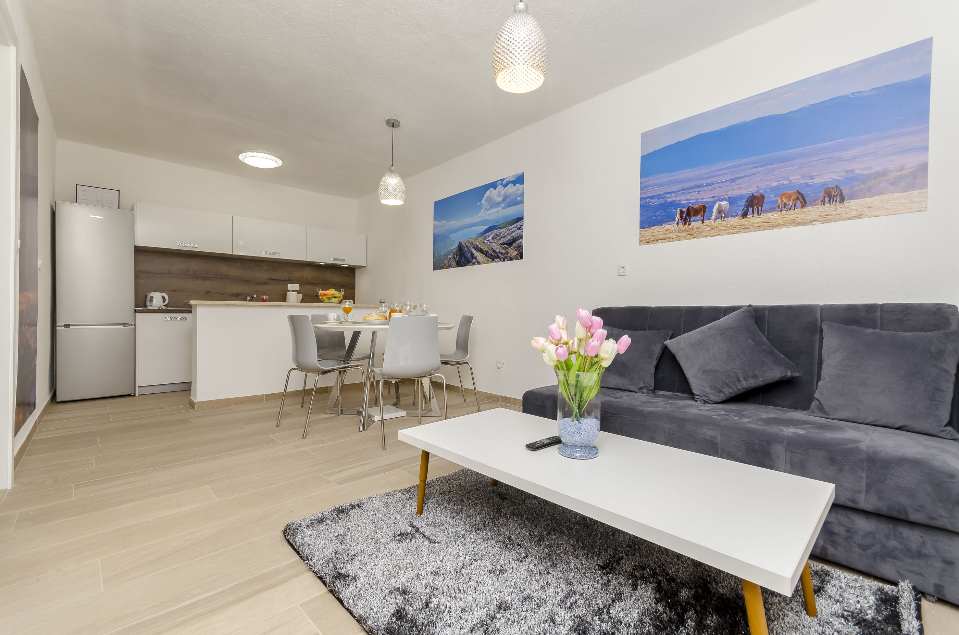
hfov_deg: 100.5
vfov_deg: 77.1
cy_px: 318
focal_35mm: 15
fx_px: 399
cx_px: 480
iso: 320
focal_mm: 10
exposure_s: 1/80
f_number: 9
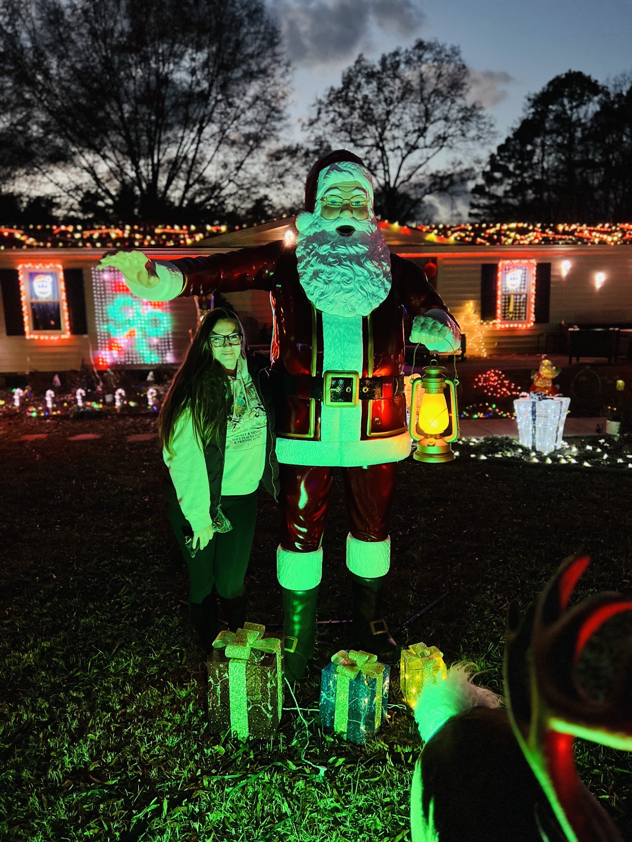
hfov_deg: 53.1
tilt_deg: -11.1
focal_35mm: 26
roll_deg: +2.0
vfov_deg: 67.3
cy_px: 421
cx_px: 316
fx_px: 633
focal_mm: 5.7
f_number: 1.5
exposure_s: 1/40
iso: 640
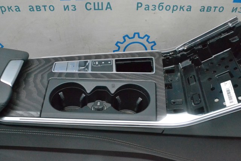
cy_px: 80
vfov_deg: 43.6
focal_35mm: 30
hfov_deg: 62.0
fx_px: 201
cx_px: 120
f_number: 10
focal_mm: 20
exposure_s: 1/125
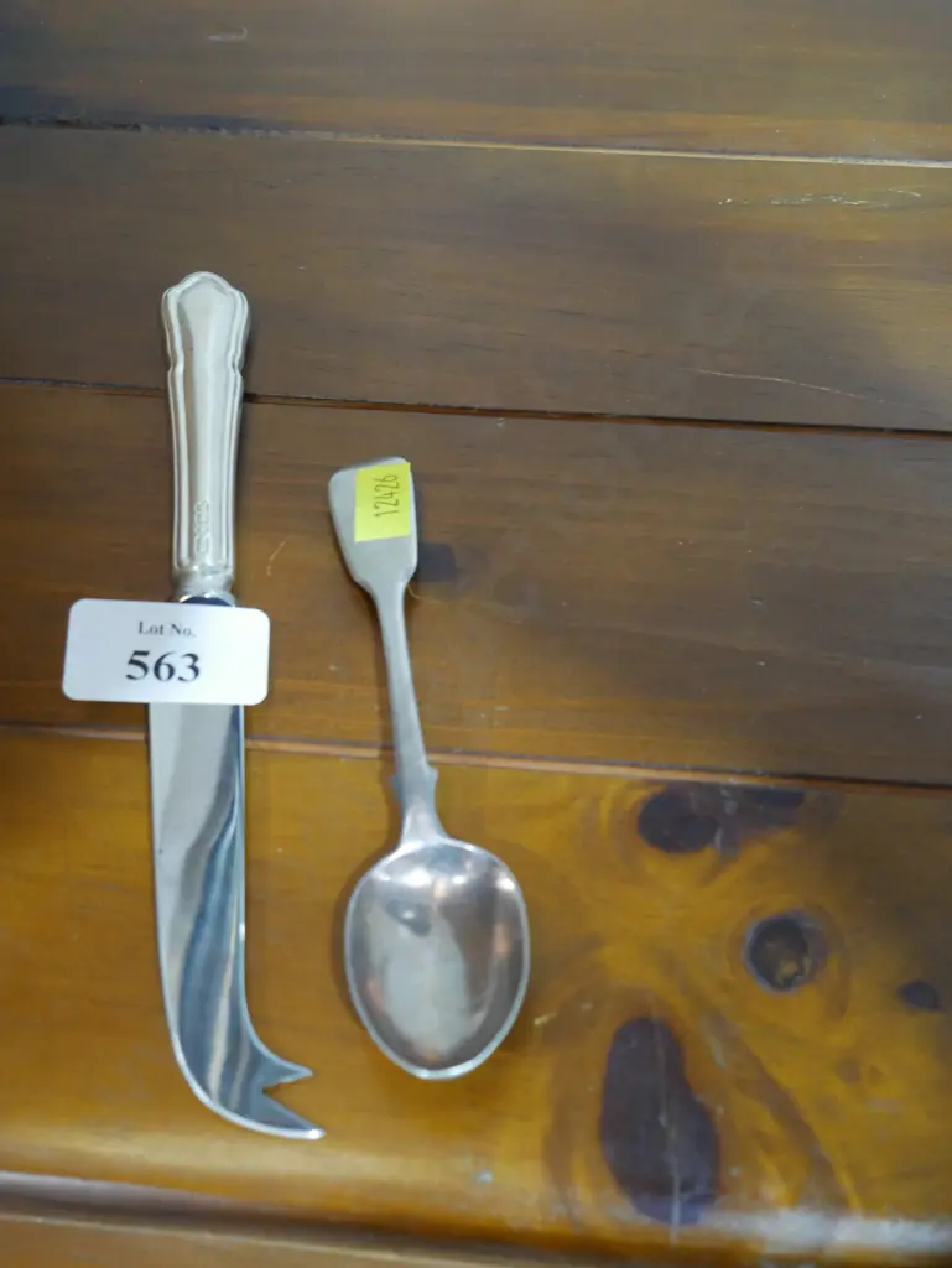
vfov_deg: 39.6
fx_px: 1759
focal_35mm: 48
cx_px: 476
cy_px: 634
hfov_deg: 30.3
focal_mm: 24
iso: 1600
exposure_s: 1/60
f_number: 5.2
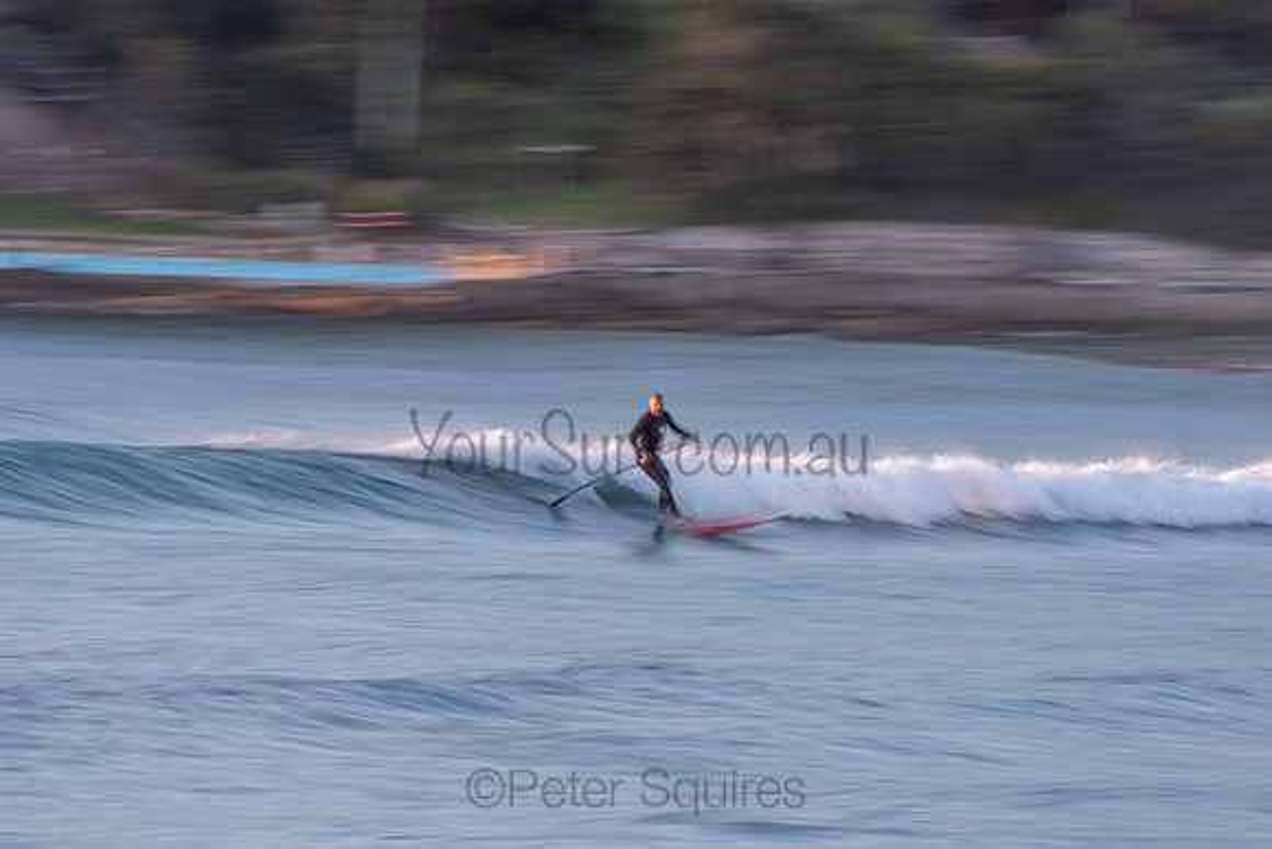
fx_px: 17670
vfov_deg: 2.8
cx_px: 636
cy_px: 424
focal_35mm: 500
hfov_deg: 4.1
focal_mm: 500
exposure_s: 1/4
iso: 64
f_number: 18
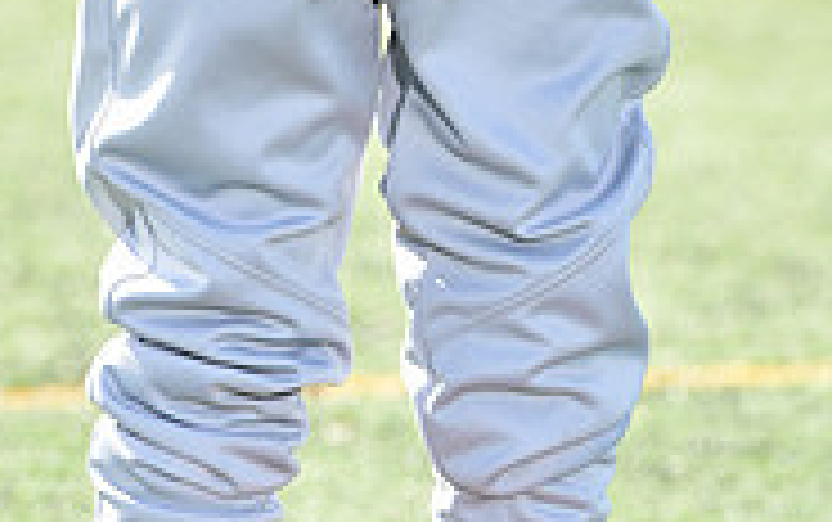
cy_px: -706
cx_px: 515
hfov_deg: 3.9
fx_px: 12301
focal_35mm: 542
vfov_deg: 2.4
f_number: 5.6
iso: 100
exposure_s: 1/125
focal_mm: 170
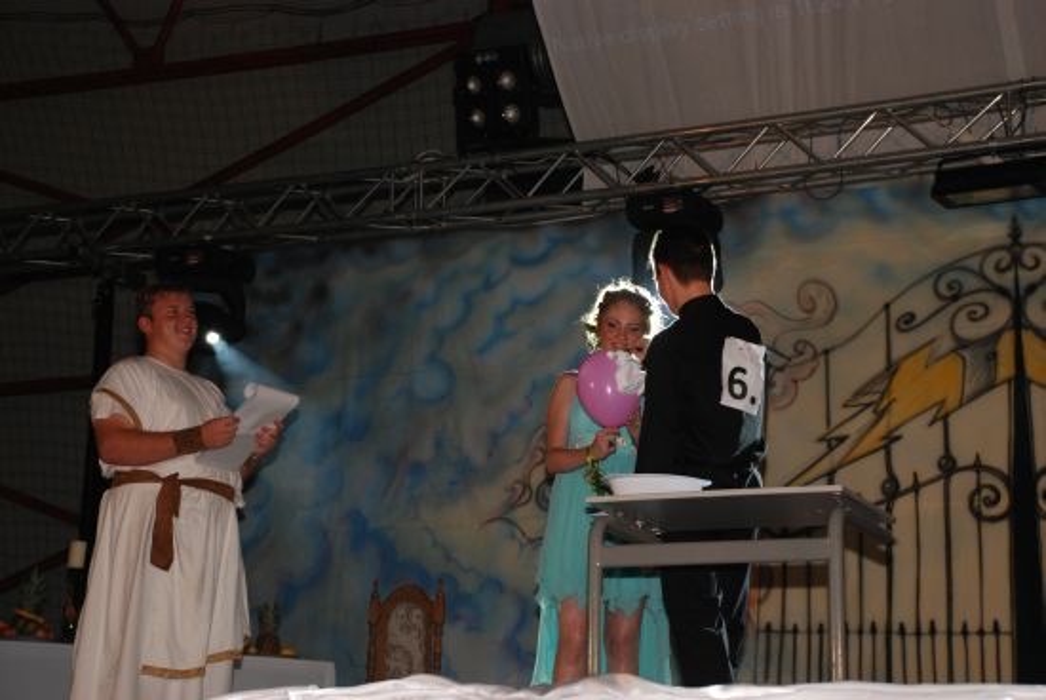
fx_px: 2269
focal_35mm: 78
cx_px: 523
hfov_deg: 26.0
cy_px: 350
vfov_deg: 17.5
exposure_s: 1/60
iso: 500
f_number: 6.3
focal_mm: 52
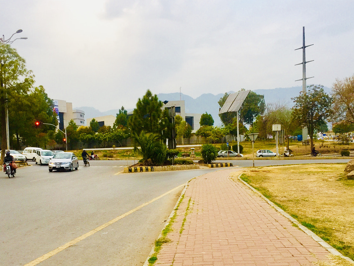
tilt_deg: -2.8
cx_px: 164
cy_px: 168
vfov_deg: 37.5
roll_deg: +2.2
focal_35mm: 38
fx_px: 388
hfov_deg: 48.9
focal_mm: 4.15
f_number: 2.2
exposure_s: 1/100
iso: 32
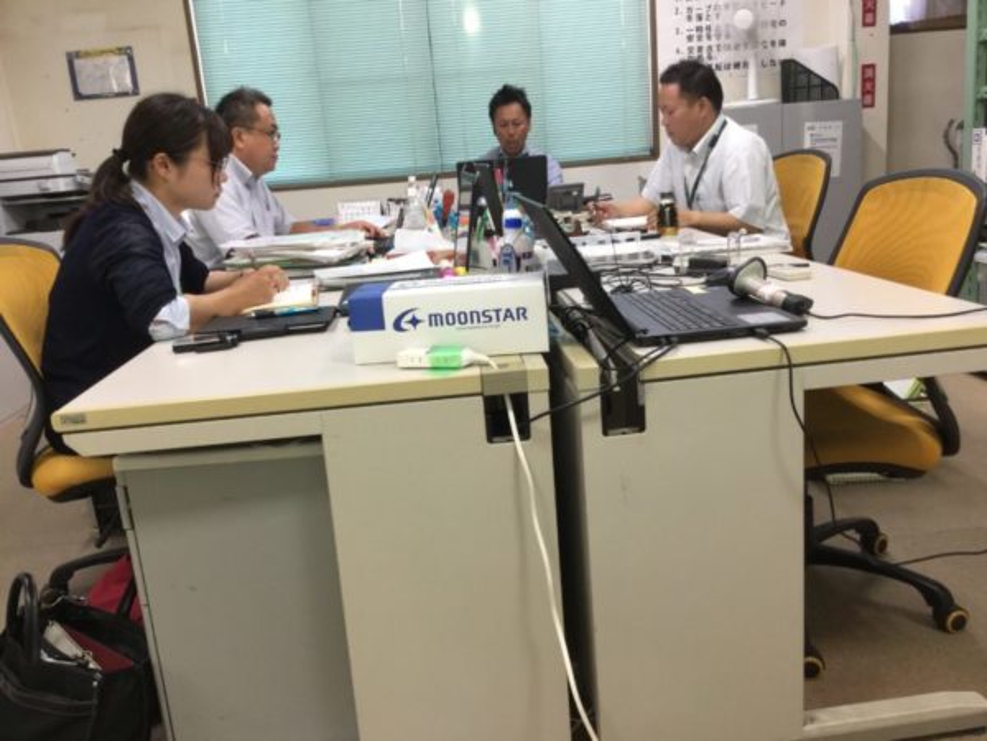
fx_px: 884
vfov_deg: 45.4
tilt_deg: -14.8
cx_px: 494
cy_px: 370
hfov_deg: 58.4
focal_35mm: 31
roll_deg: +3.1
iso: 50
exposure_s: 1/30
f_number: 2.4
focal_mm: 3.3
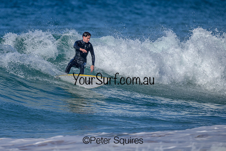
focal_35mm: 1100
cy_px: 75
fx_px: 6906
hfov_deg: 1.9
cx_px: 71
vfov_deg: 1.3
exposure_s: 1/2000
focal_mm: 800
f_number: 6.3
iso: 220
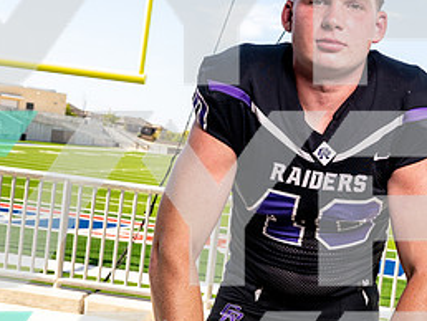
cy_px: 199
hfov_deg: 28.7
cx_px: 286
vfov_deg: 21.9
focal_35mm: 67
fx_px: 827
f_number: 8
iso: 100
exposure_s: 1/125
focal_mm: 31
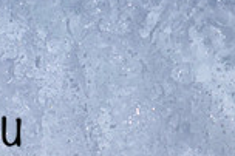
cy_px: 106
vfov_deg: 0.3
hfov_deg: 0.5
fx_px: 27119
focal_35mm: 4159
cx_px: 19
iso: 320
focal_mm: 800
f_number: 11
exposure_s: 1/2000
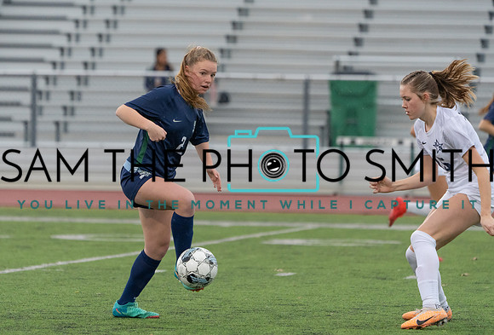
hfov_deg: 5.5
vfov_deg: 3.7
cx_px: 219
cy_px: 152
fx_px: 5140
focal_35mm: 373
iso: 2500
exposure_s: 1/1250
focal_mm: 318
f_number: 5.6
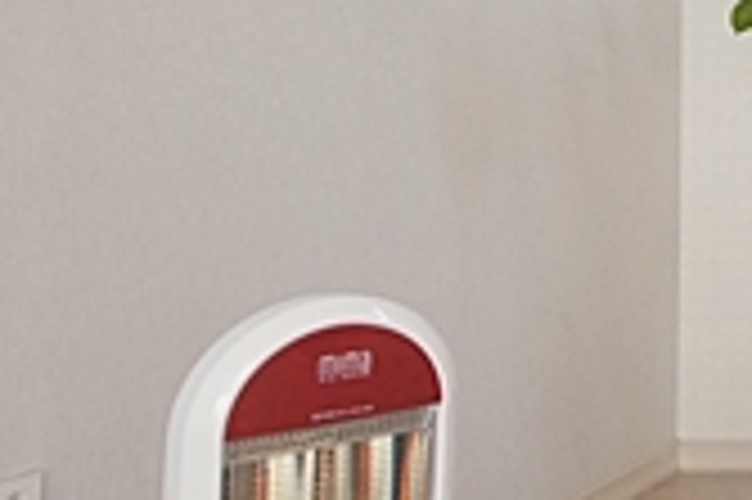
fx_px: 1502
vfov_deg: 18.2
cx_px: 1536
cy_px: -41
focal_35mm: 72
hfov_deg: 18.1
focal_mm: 10
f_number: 4
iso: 800
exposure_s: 1/160
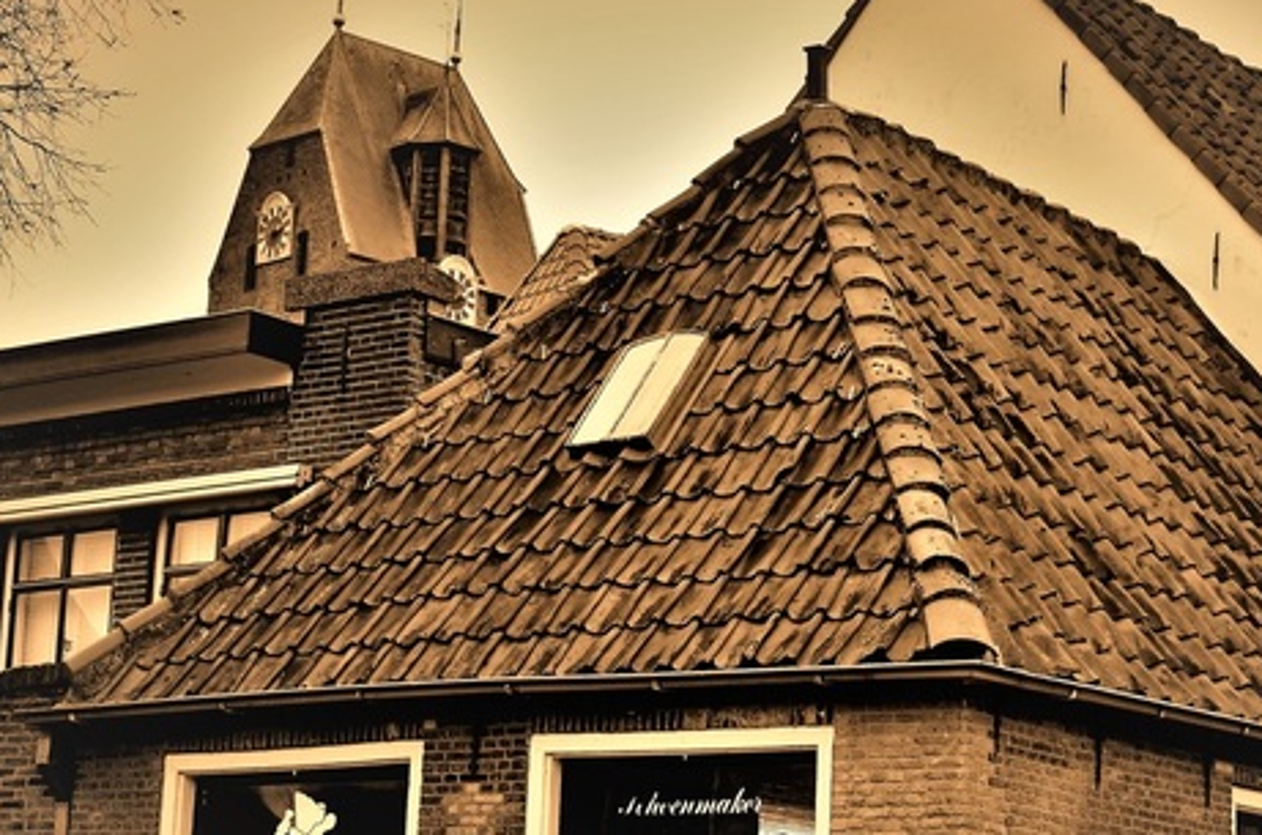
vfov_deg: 13.7
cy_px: 537
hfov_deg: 20.6
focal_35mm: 99
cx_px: 750
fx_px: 3462
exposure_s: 1/25
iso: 180
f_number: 8
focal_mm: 38
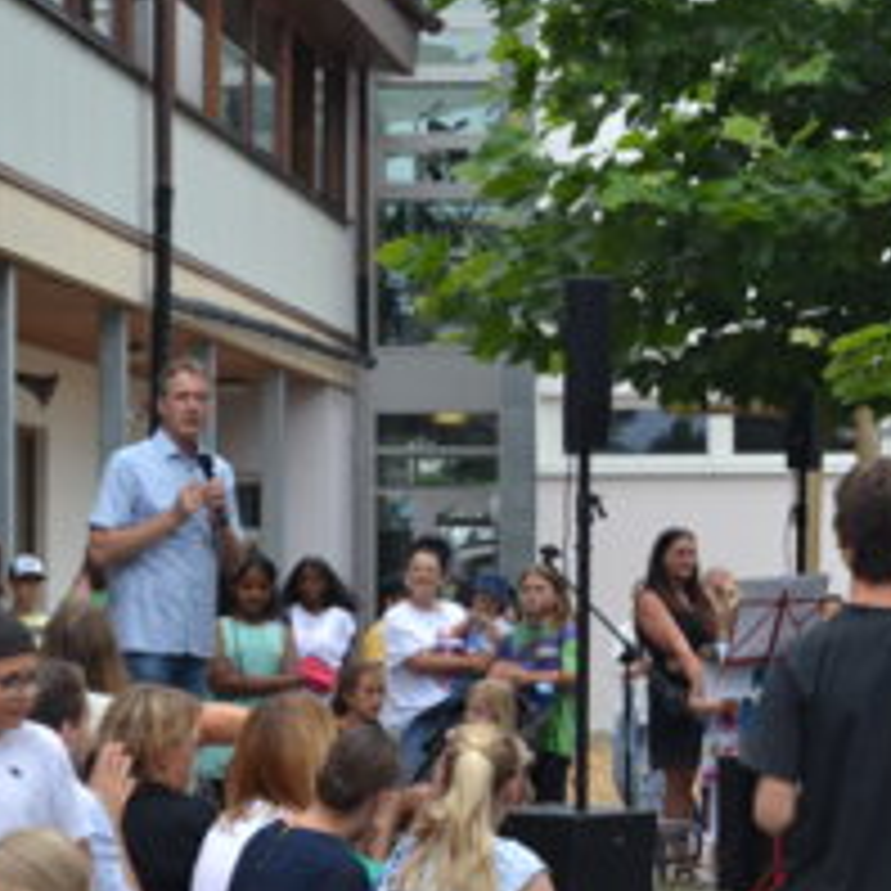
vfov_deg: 12.3
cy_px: 358
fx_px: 4131
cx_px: 414
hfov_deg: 12.3
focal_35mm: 142
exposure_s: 1/125
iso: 110
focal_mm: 55
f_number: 5.6
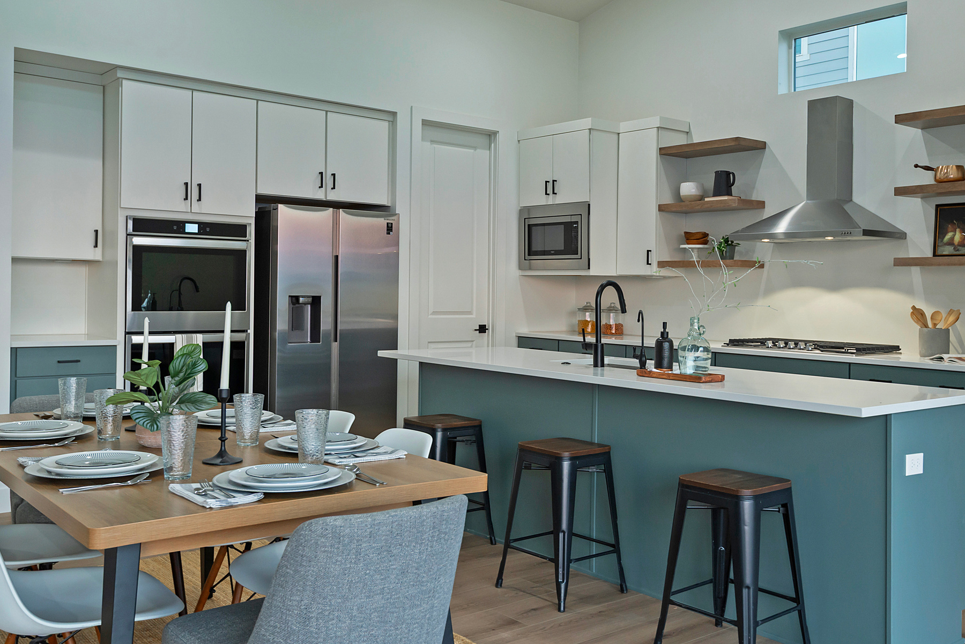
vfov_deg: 40.0
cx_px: 538
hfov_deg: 57.1
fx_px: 885
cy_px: 314
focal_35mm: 33
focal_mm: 29
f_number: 7.1
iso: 800
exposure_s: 1/25
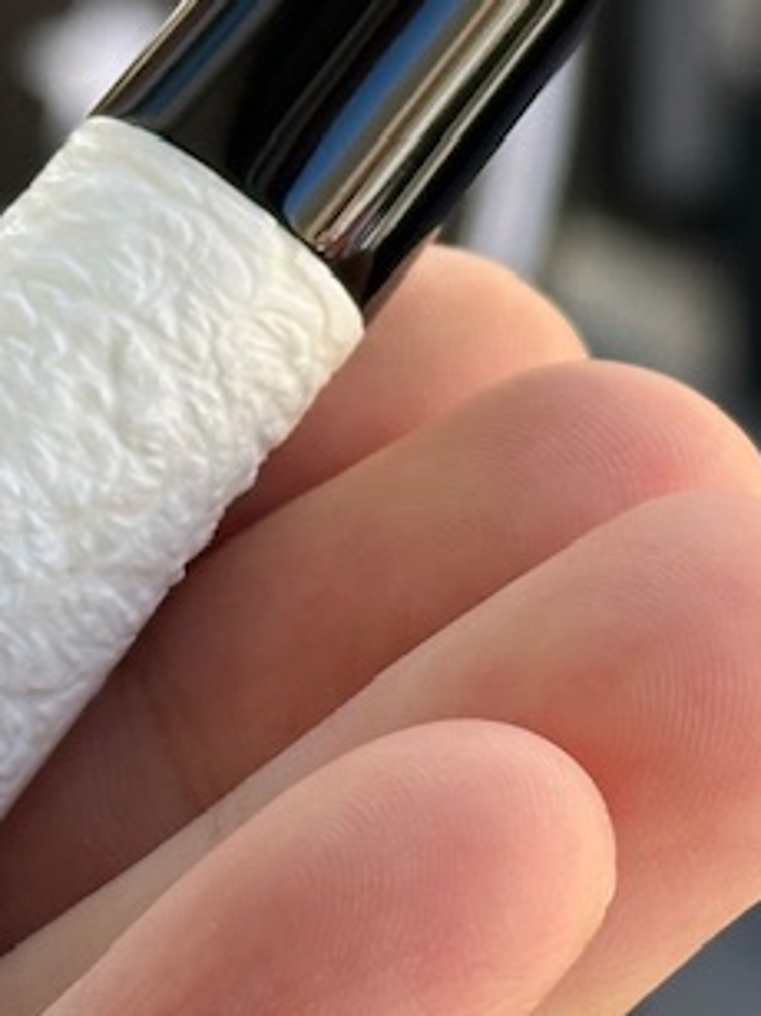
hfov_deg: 7.4
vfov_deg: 9.9
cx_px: 26
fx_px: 5866
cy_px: 261
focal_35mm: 200
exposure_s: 1/487
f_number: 1.78
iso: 64
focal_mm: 6.86
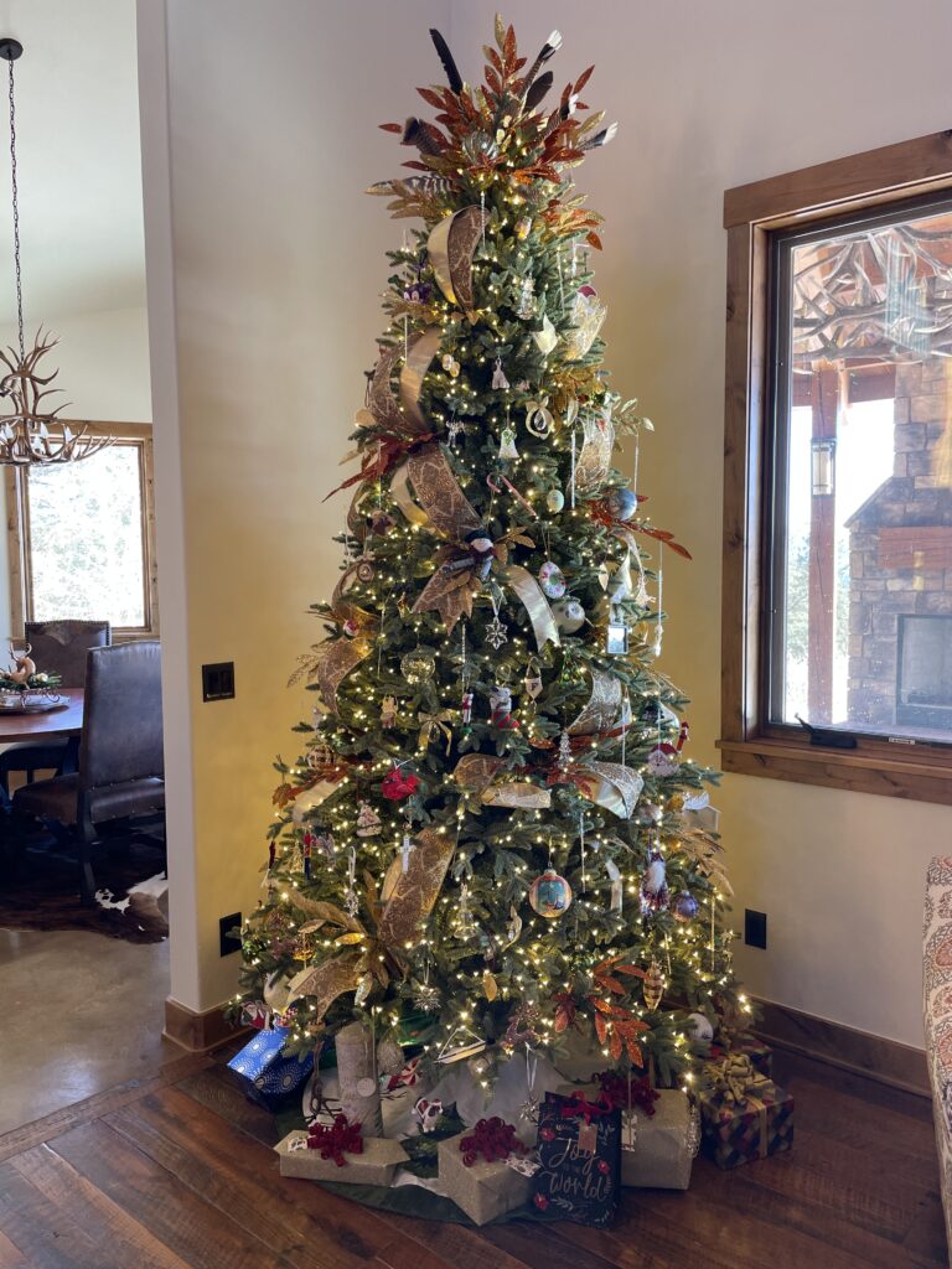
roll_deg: -0.3
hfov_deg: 53.1
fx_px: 953
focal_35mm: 26
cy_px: 634
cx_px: 476
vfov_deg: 67.3
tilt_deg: -4.8
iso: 80
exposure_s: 1/60
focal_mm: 4.2
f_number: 1.6
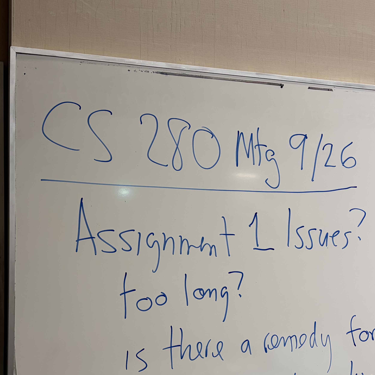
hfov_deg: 32.7
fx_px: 637
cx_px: 145
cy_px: 265
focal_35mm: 52
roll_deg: +0.1
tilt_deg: +1.3
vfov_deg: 32.4
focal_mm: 5.96
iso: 80
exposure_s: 1/60
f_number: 1.6
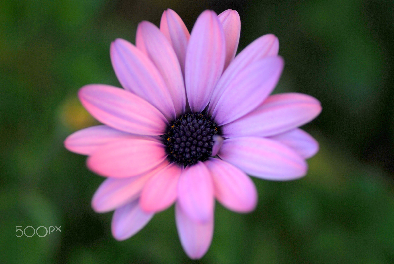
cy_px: 132
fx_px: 1479
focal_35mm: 135
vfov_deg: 10.2
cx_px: 197
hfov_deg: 15.2
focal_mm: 90
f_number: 3.8
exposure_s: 1/125
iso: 100
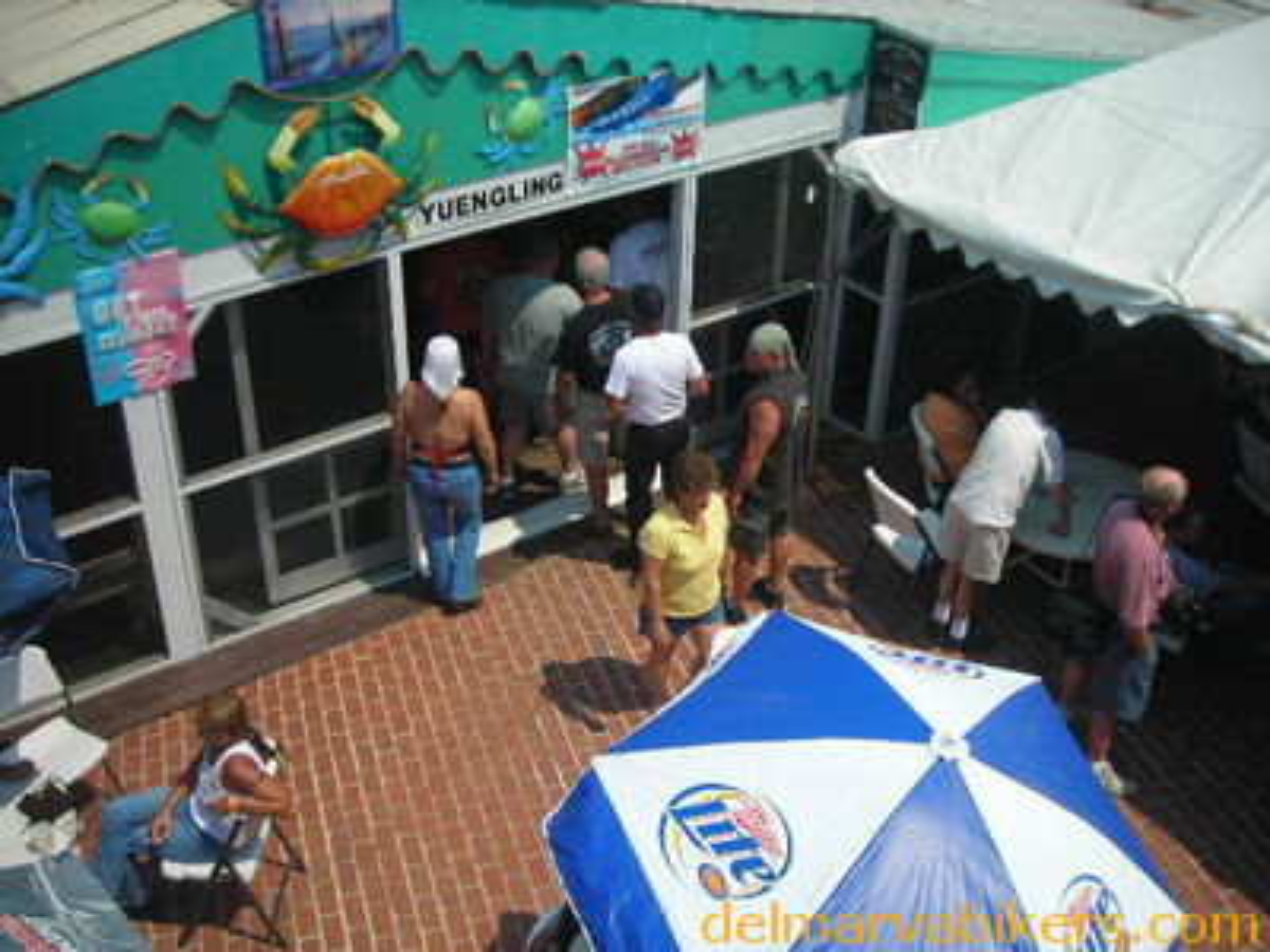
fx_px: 1394
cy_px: 476
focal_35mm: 38
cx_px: 635
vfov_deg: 37.7
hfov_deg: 49.0
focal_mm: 6.3
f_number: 6.4
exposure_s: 1/218
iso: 50
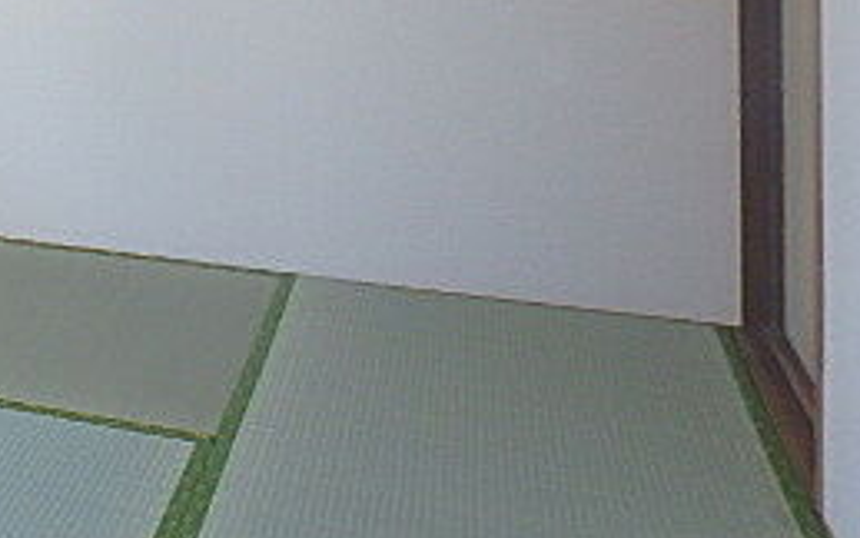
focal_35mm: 55
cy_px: -173
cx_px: -176
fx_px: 1289
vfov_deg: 21.2
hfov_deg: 31.0
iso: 200
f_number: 3.5
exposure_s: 1/40
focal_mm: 3.7
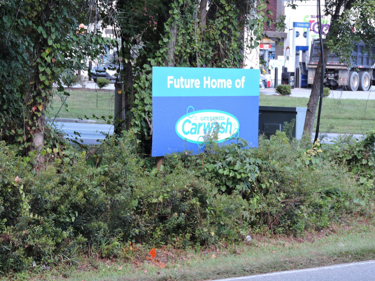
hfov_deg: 12.6
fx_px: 1701
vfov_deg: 9.5
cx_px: 182
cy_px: 150
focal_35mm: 157
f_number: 4.4
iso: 250
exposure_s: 1/125
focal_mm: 25.9
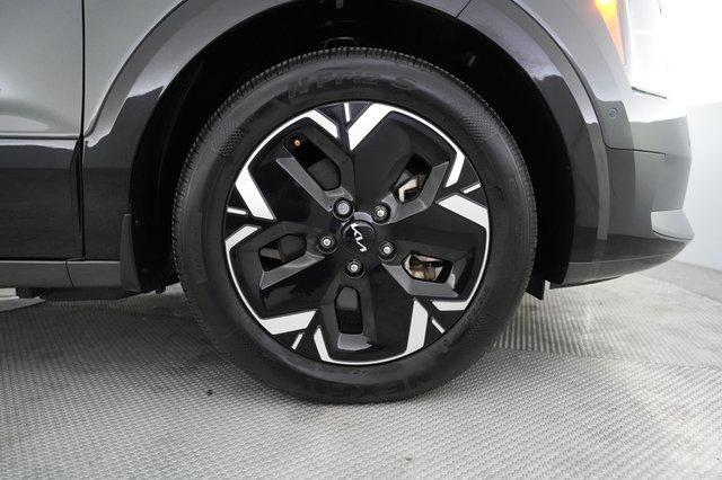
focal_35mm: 25
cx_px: 361
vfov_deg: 51.2
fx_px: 501
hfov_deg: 71.5
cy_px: 240
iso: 6400
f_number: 2.8
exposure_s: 1/160
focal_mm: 25
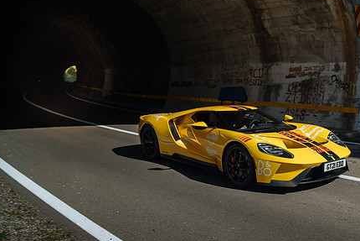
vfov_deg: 35.1
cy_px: 111
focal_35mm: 38
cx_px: 278
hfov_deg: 48.3
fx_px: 380
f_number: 3.2
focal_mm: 16
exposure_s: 1/1000
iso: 200
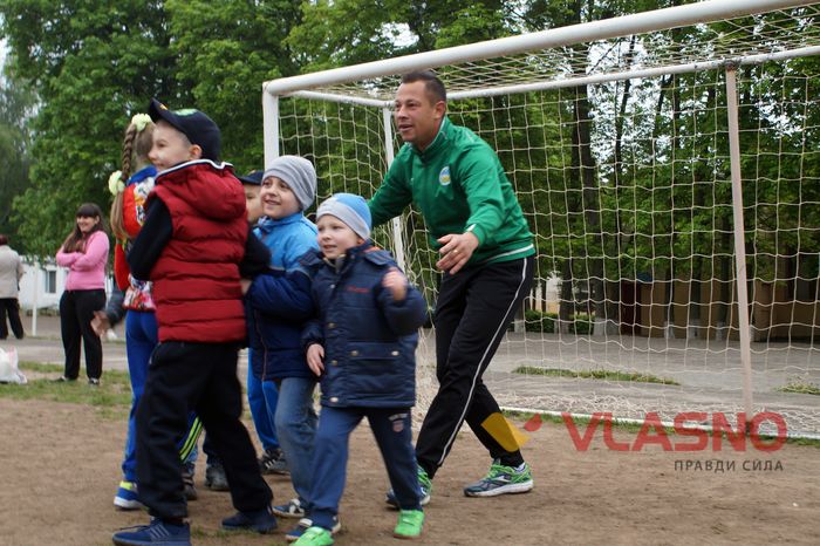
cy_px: 273
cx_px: 410
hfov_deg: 37.9
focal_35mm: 52
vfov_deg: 25.7
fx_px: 1195
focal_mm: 35
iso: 100
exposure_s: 1/80
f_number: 5.6
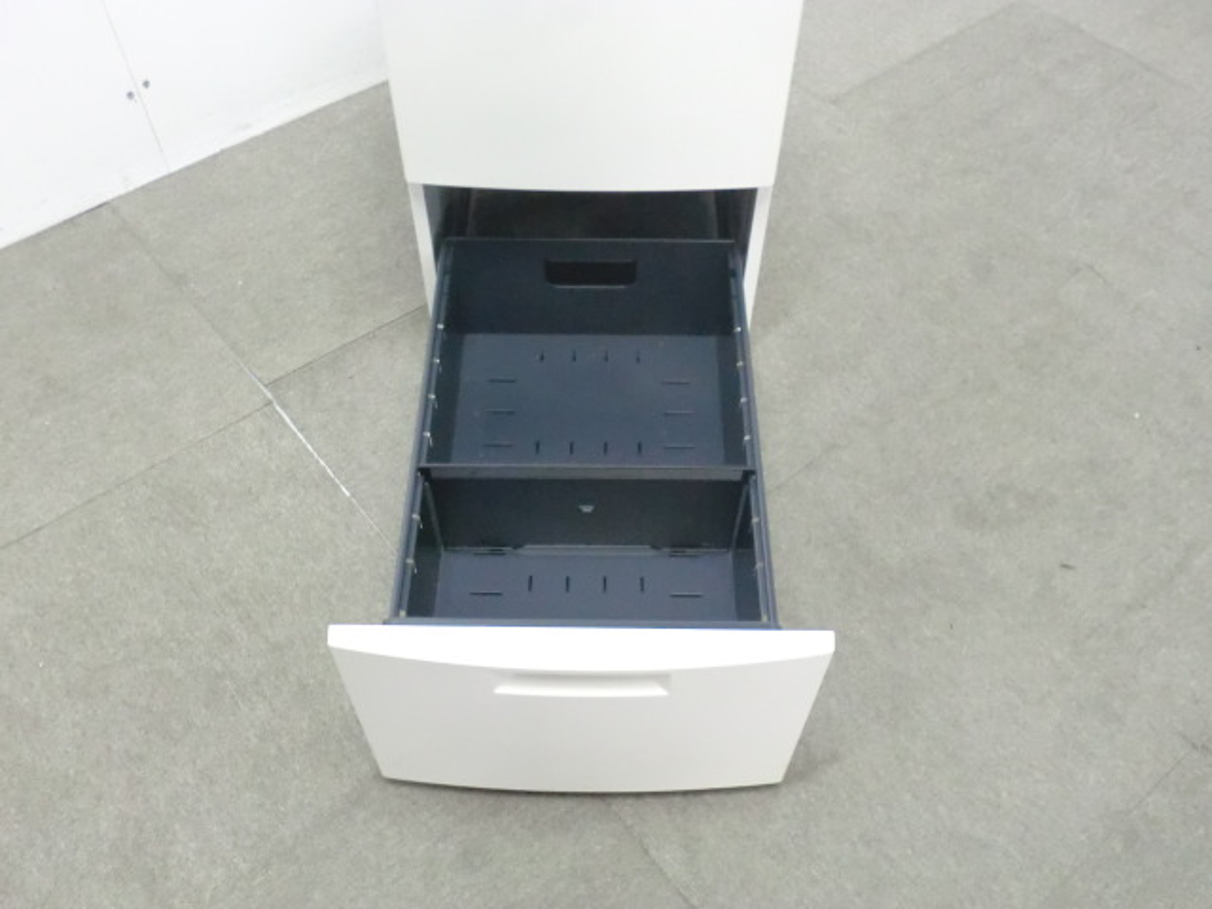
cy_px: 454
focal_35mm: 32
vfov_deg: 44.2
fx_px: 1120
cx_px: 606
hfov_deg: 56.8
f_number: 3.5
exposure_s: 1/25
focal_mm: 5.8
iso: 800
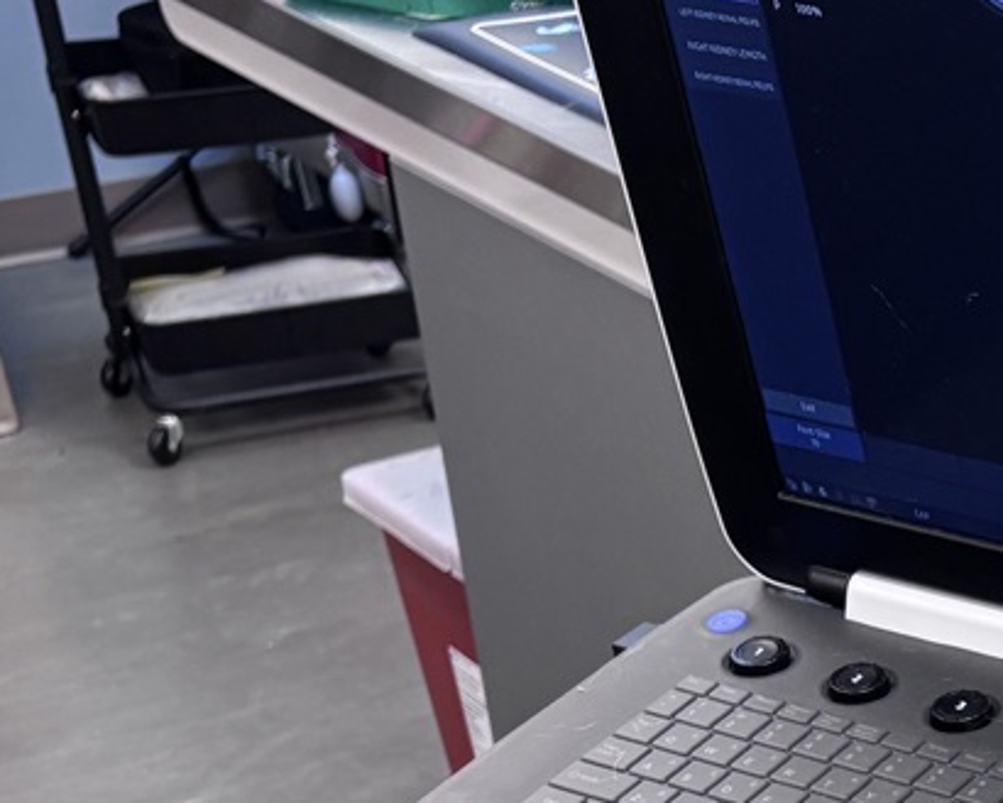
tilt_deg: -33.8
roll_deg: -0.5
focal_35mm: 99
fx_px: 2939
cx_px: 1380
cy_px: 1178
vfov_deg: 14.6
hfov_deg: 17.8
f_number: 1.6
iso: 125
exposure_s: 1/60
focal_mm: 5.96
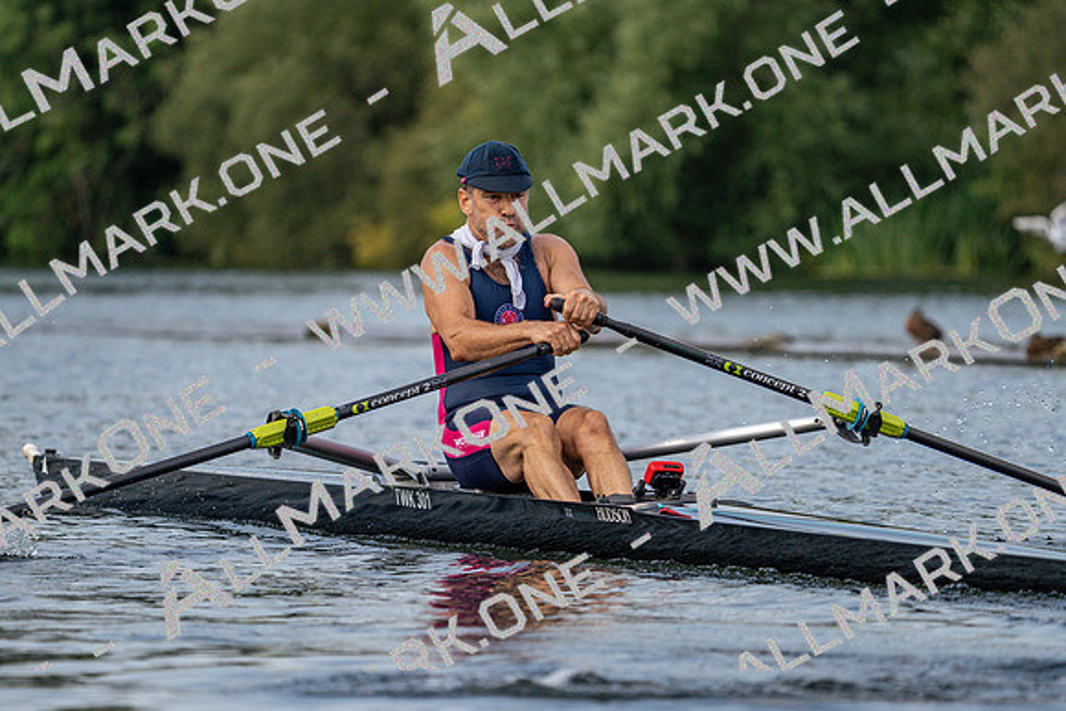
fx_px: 9329
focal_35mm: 315
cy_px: 356
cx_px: 533
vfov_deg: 4.4
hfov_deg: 6.5
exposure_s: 1/1600
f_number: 6.3
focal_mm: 315
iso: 400
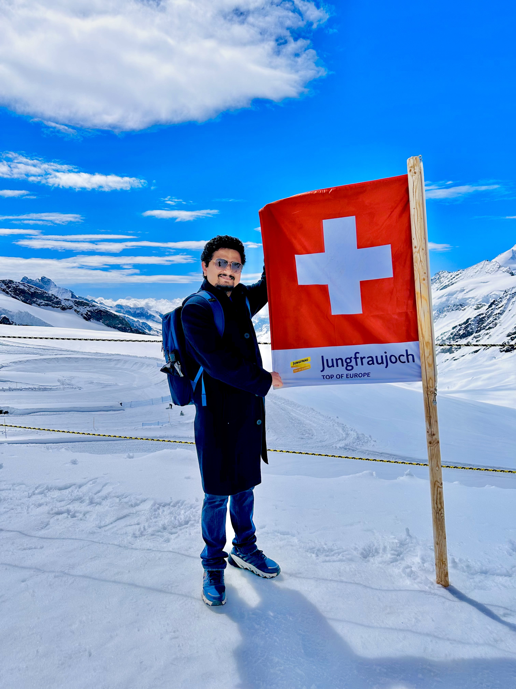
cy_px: 344
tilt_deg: -4.6
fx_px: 477
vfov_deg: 71.6
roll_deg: +1.4
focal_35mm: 24
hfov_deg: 56.8
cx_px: 258
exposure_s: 1/15625
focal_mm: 6.86
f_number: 1.78
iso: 80
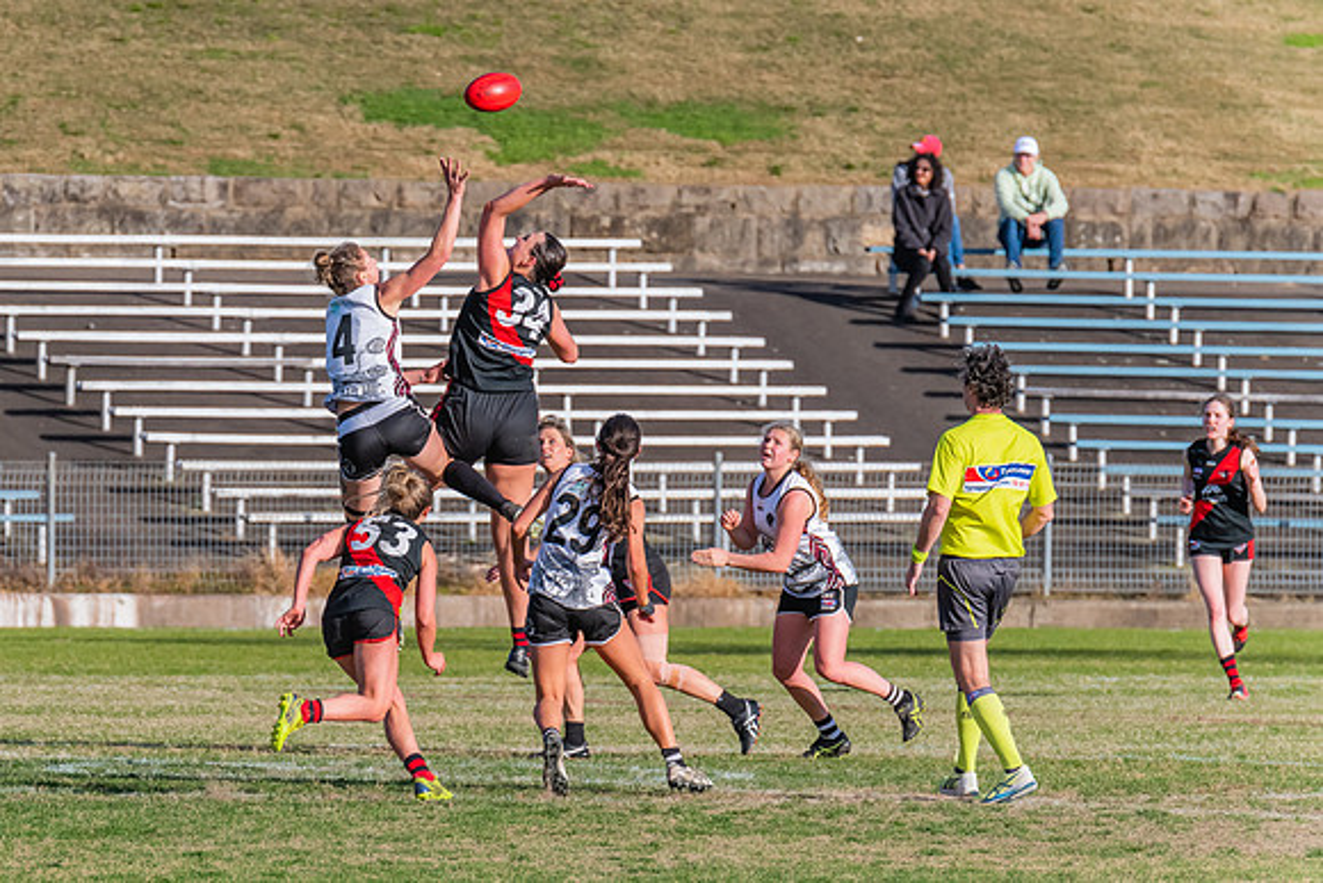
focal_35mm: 624
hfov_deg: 3.3
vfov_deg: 2.2
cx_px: 350
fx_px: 22954
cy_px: 505
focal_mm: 420
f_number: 10
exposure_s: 1/1250
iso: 800
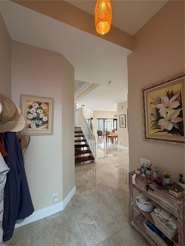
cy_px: 123
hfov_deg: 85.7
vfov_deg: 102.1
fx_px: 100
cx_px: 92
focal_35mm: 14
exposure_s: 1/60
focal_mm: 2.22
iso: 200
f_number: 2.2
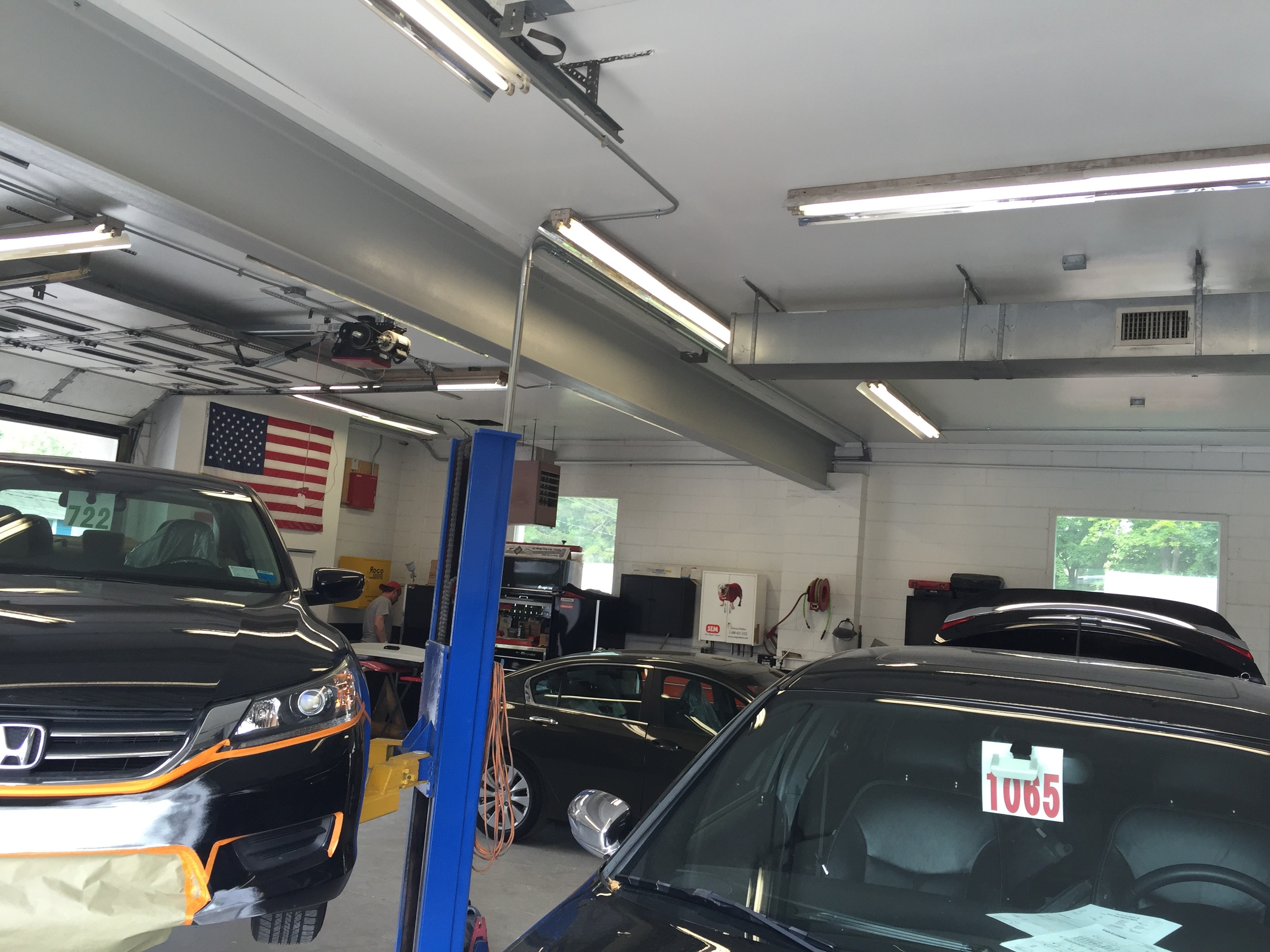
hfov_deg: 61.7
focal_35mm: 29
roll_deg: -4.1
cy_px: 476
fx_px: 1064
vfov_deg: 48.2
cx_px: 635
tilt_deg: +6.3
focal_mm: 4.15
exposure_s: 1/120
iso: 50
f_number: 2.2
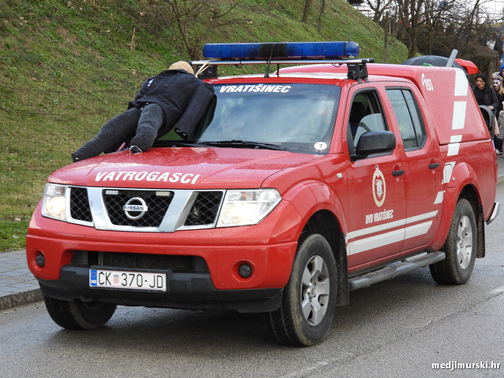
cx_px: 252
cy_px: 189
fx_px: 1412
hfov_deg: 20.2
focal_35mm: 97
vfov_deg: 15.2
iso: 100
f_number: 3.5
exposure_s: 1/80
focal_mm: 17.5
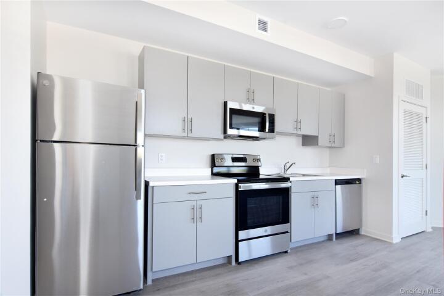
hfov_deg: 90.0
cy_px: 148
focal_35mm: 18
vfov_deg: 67.4
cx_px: 222
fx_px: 222
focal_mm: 12
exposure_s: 1/50
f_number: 11
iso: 640
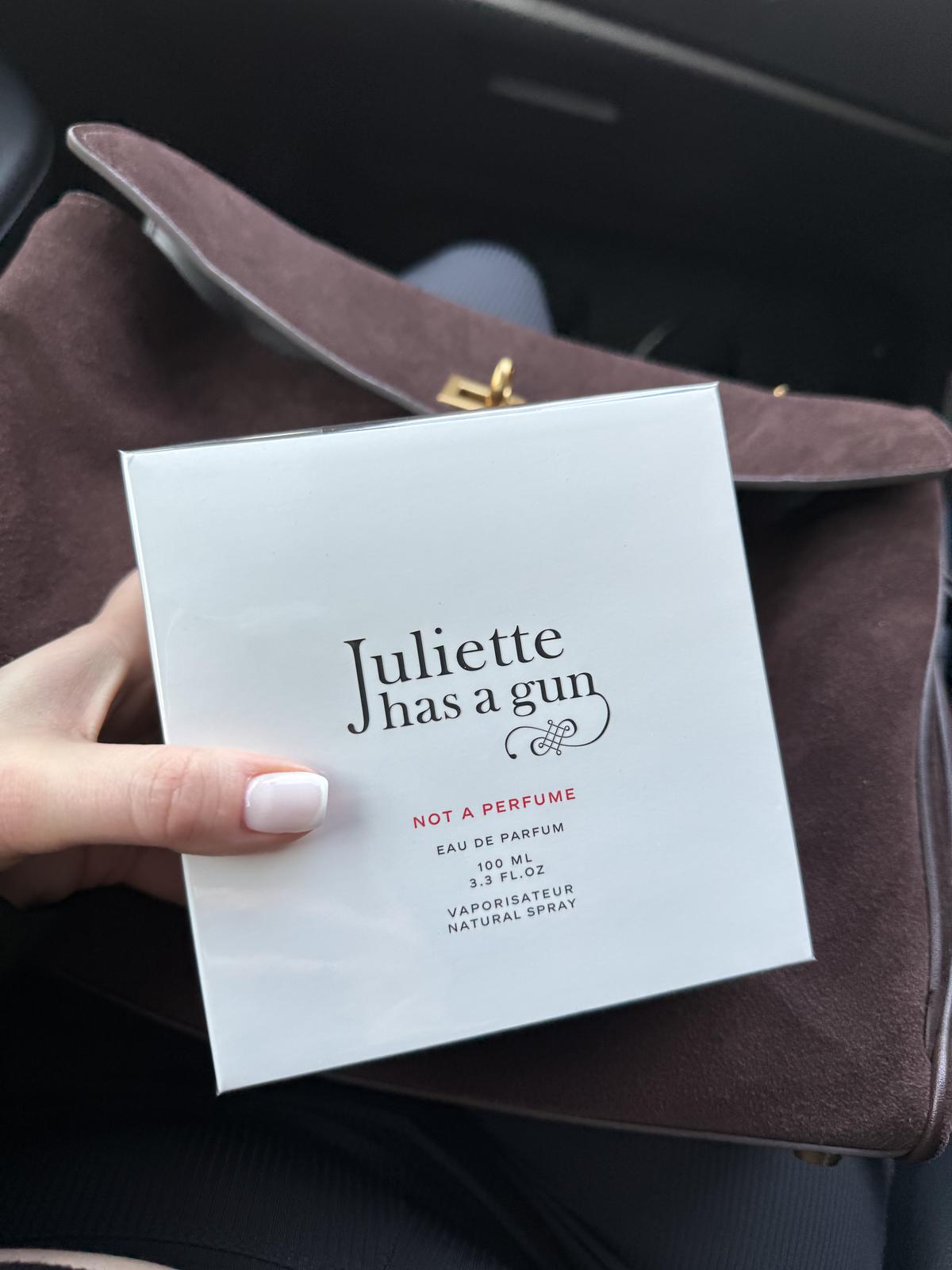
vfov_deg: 71.6
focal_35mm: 24
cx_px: 476
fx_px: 880
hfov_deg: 56.8
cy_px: 635
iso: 64
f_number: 1.78
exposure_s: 1/154
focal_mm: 6.76
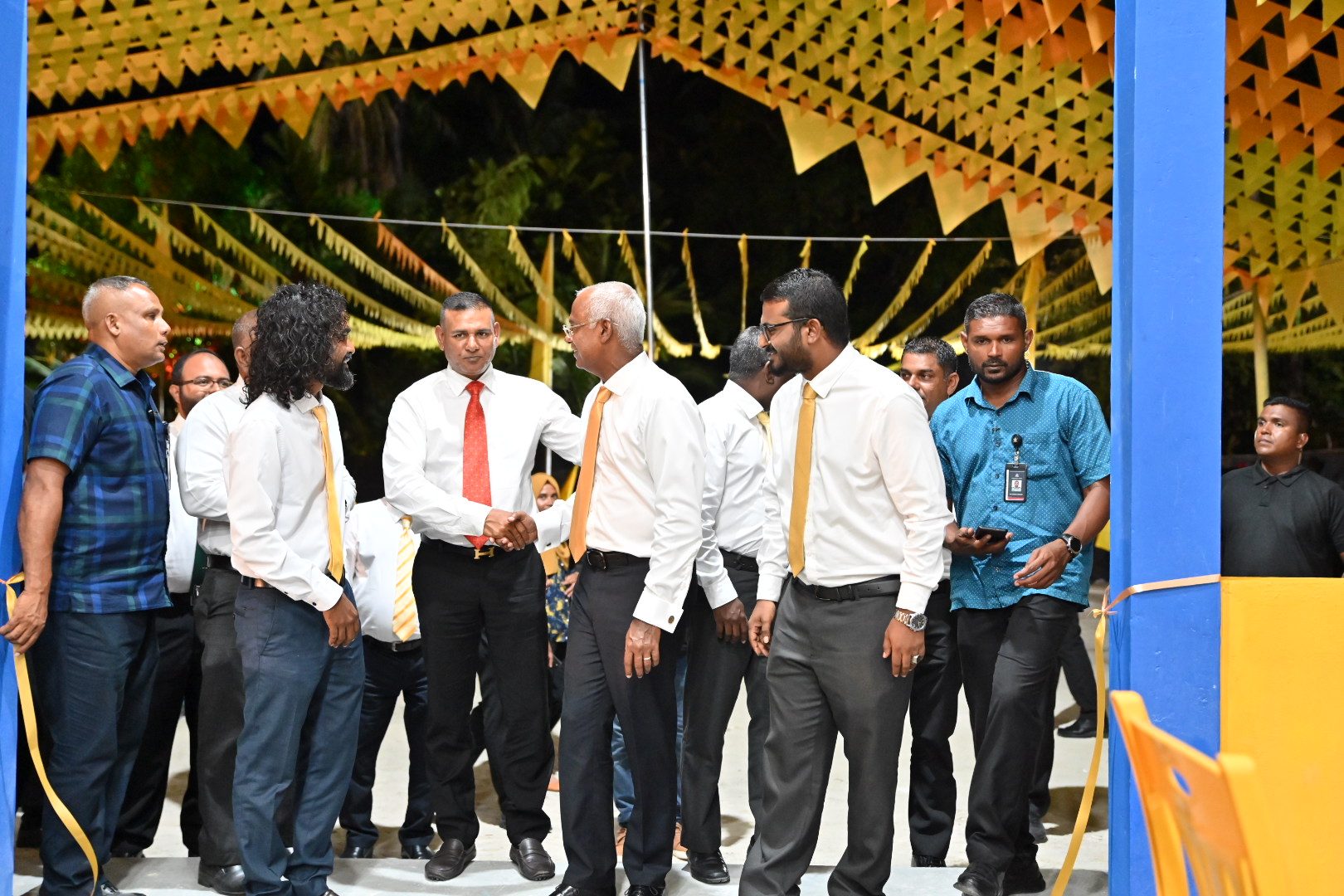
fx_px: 1493
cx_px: 672
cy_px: 448
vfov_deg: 33.4
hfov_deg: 48.5
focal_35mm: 40
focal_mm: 40
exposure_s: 1/200
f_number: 2.8
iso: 5000
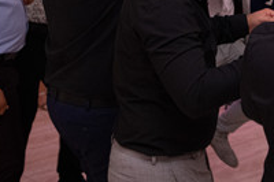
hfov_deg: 17.8
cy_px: -106
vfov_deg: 11.6
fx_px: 852
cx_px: 286
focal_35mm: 112
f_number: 2.2
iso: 1600
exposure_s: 1/125
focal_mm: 23
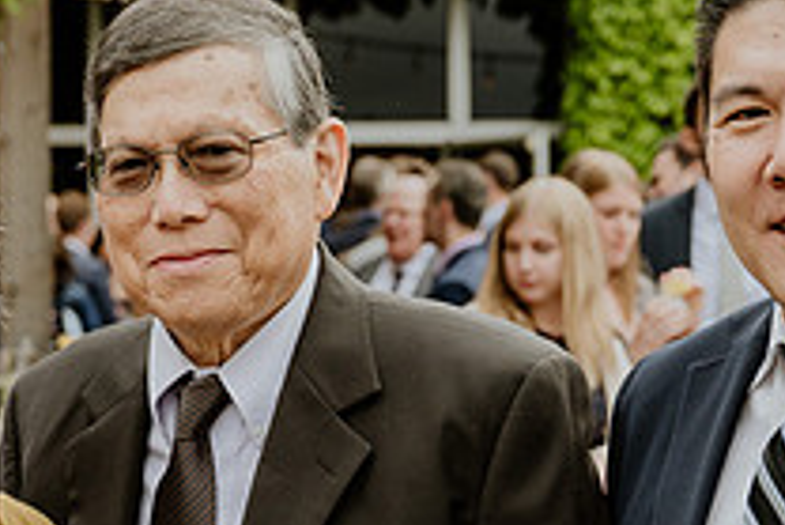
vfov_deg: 11.0
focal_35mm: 124
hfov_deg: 16.5
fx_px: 2706
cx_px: 380
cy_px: 514
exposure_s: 1/400
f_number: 3.5
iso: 200
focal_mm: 41
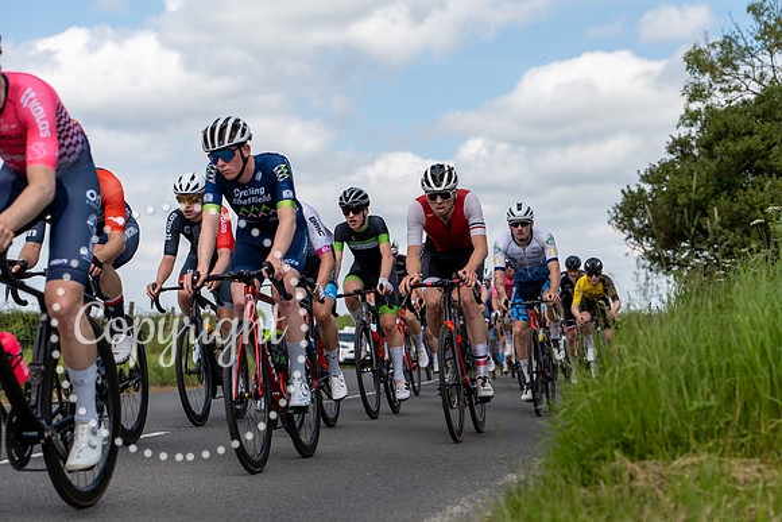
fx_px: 1772
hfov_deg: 24.9
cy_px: 288
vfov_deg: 16.7
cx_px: 456
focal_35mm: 82
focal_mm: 70
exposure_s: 1/1250
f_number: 3.5
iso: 100
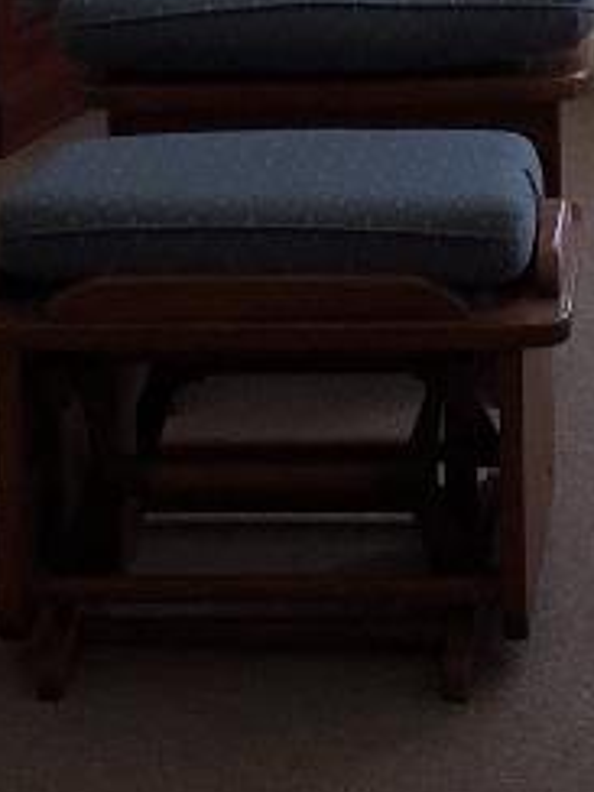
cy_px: -649
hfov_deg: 8.6
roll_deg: -0.4
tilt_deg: -4.3
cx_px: 552
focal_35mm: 171
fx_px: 3912
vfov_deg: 10.8
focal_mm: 4.15
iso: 32
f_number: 2.2
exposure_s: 1/162
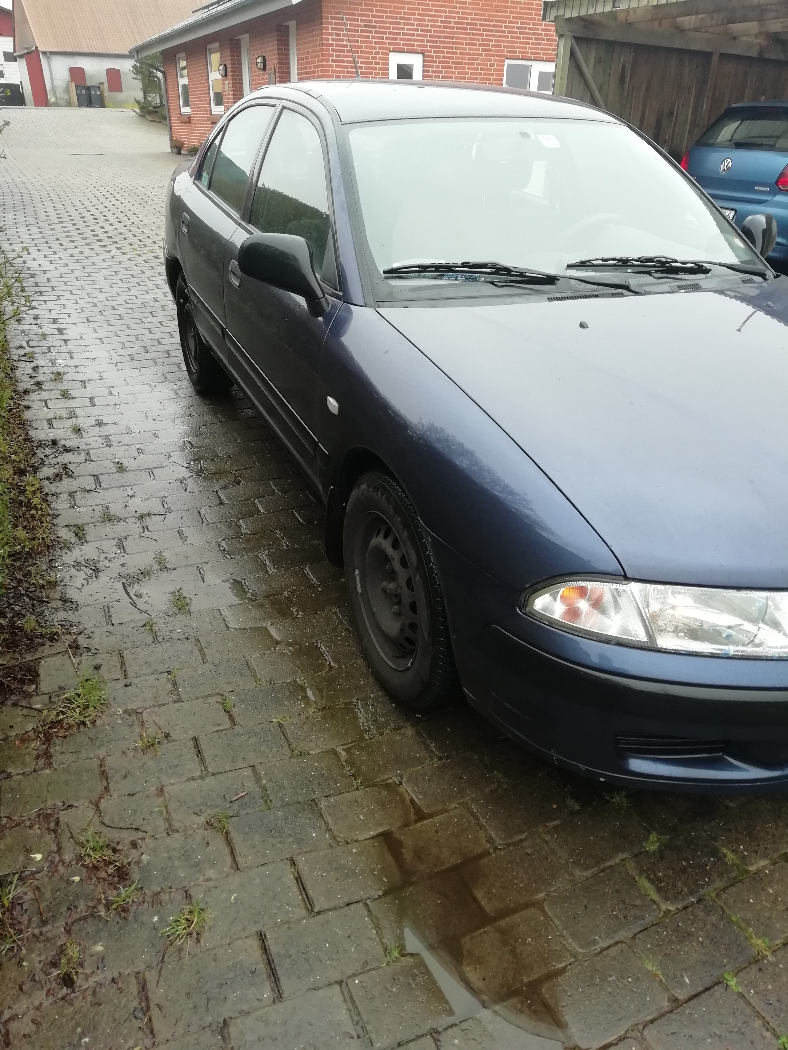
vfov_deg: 67.3
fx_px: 789
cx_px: 394
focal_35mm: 26
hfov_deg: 53.1
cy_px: 525
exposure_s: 1/50
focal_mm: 3.46
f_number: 2.2
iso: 64
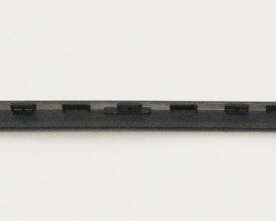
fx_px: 1614
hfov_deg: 9.5
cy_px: 414
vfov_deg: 7.6
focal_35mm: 198
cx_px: 401
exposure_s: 1/400
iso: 6400
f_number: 5.6
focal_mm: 25
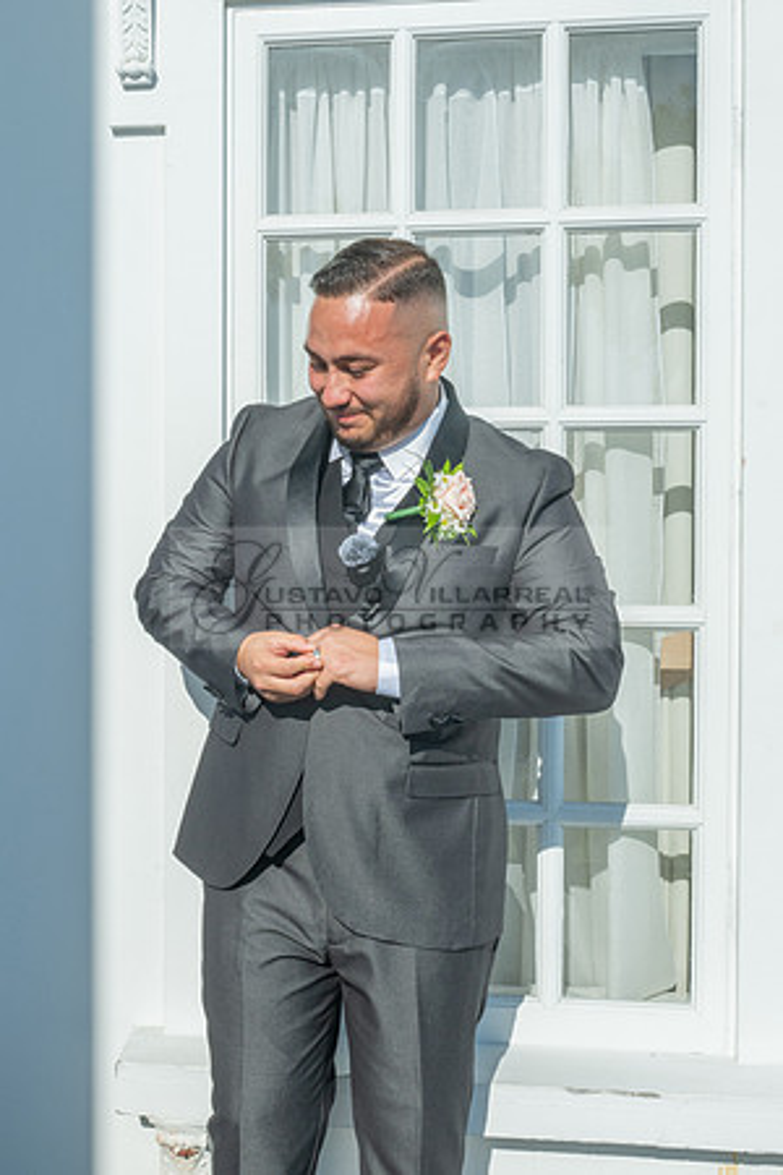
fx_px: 1585
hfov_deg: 27.6
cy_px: 585
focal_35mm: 49
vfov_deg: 40.7
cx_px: 257
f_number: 18
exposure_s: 1/200
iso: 250
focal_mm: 32
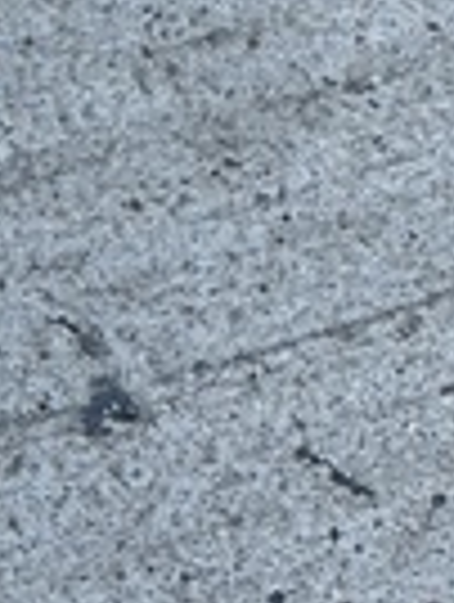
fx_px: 10006
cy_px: -954
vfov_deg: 3.4
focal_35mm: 574
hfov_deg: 2.5
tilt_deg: -66.4
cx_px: -1214
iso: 32
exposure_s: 1/170
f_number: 2.8
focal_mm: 9
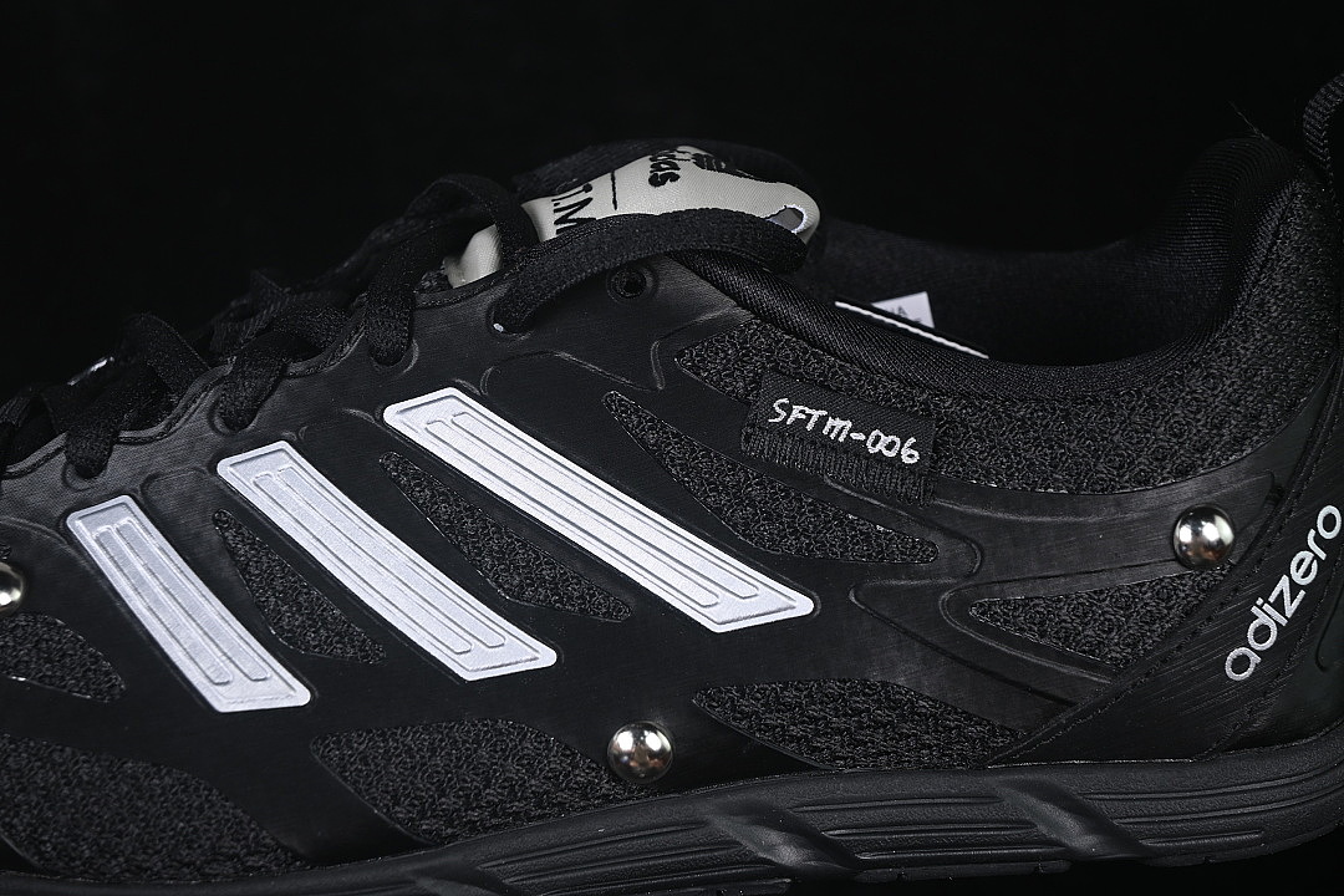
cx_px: 672
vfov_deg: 18.2
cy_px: 448
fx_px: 2800
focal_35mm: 75
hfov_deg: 27.0
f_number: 6.3
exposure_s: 1/60
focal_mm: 50
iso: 160
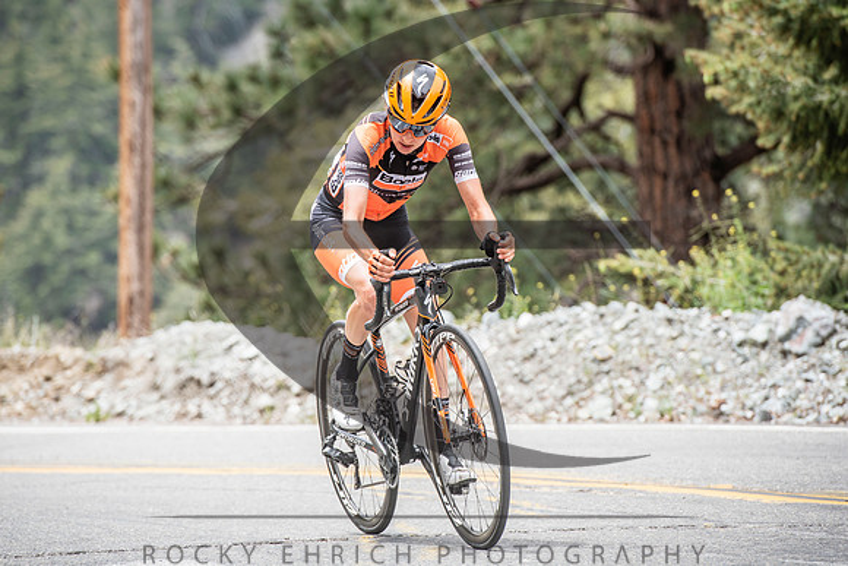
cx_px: 396
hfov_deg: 9.3
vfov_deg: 6.2
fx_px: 5227
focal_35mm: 222
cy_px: 252
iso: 400
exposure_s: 1/1000
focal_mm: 200
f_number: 5.6
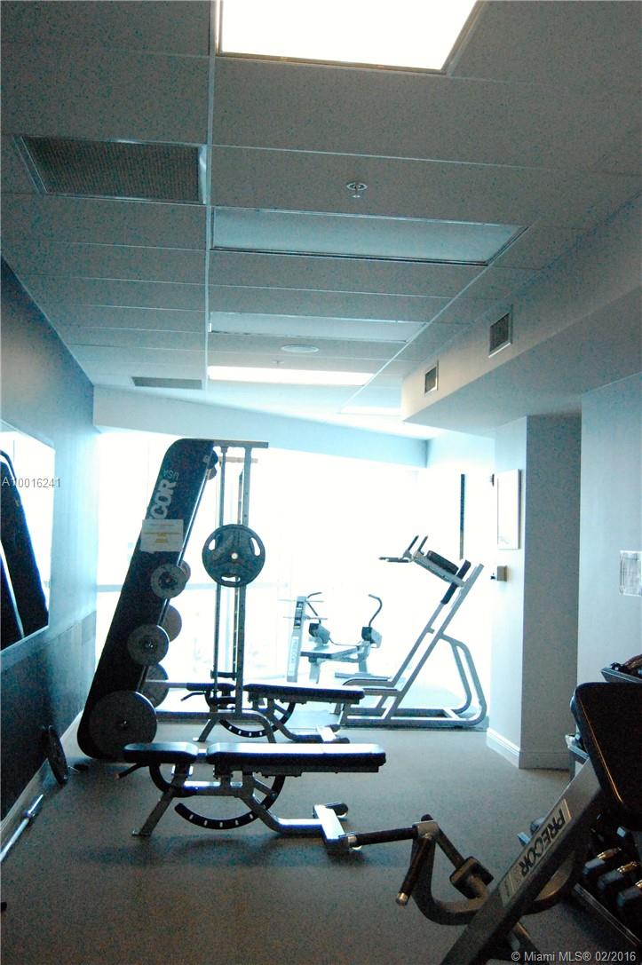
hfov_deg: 34.2
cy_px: 482
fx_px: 1045
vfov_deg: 49.6
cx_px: 321
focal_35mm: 39
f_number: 4
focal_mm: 26
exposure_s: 1/320
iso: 3200
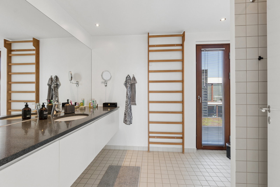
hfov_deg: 95.0
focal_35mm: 16
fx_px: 128
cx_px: 140
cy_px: 94
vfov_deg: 72.1
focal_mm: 11
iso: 200
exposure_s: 1/25
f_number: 8
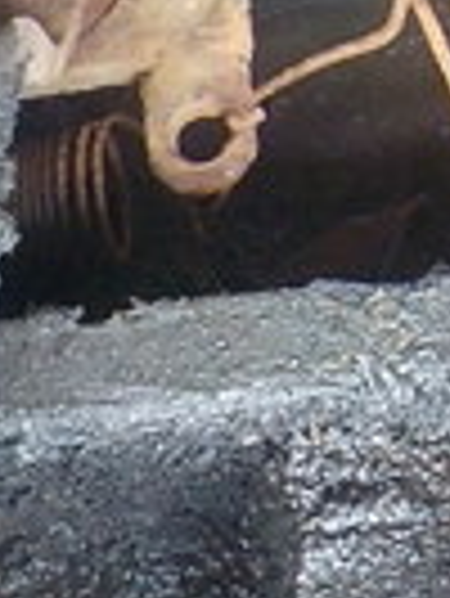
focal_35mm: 144
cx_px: 634
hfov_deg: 10.1
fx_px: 2492
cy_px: -454
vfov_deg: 12.6
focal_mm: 4.1
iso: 280
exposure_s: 1/30
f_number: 3.3
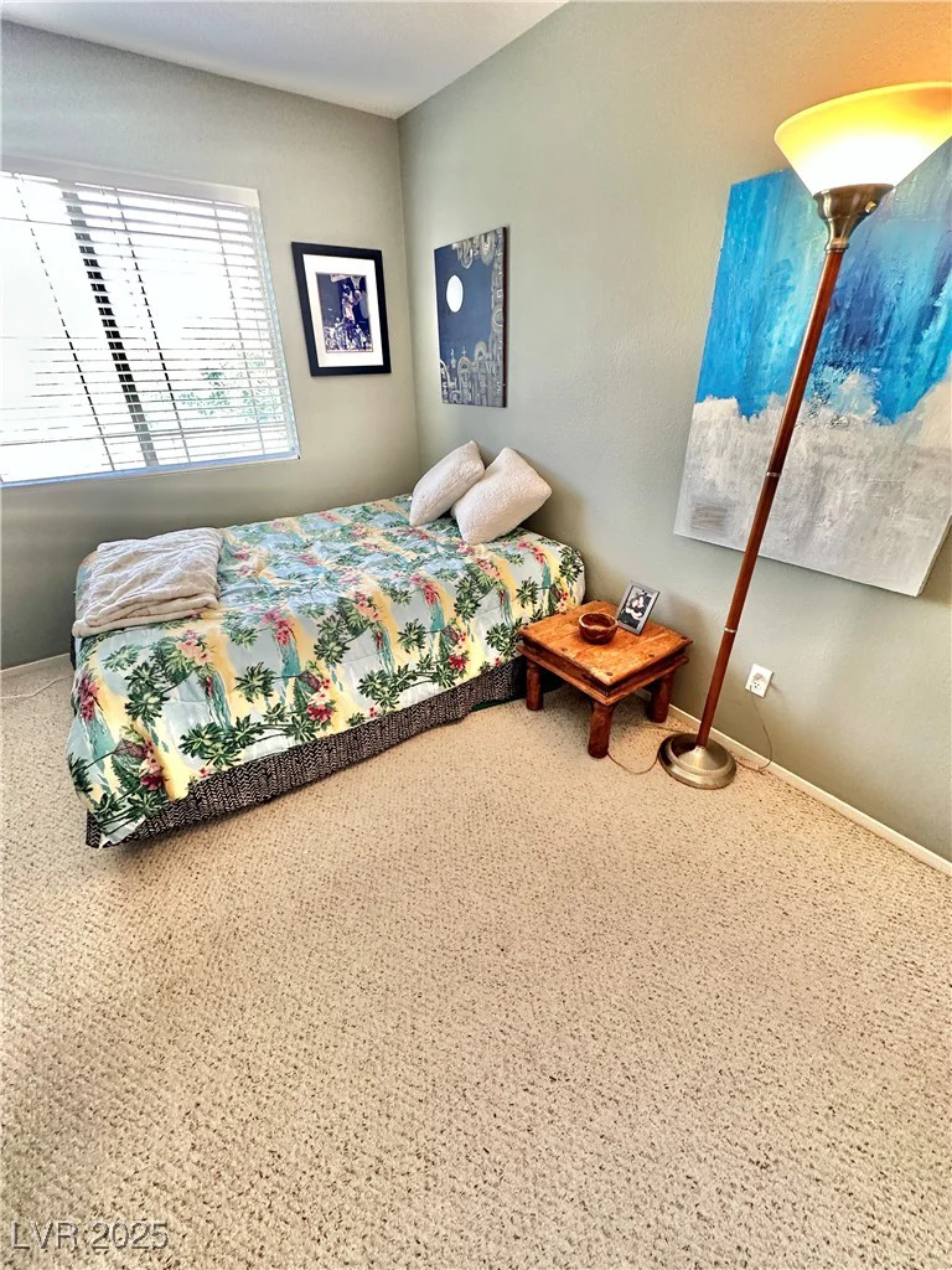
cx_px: 476
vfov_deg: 102.1
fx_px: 513
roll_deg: +0.8
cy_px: 635
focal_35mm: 14
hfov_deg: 85.7
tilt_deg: -28.0
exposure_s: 1/60
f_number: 2.2
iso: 250
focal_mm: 2.22
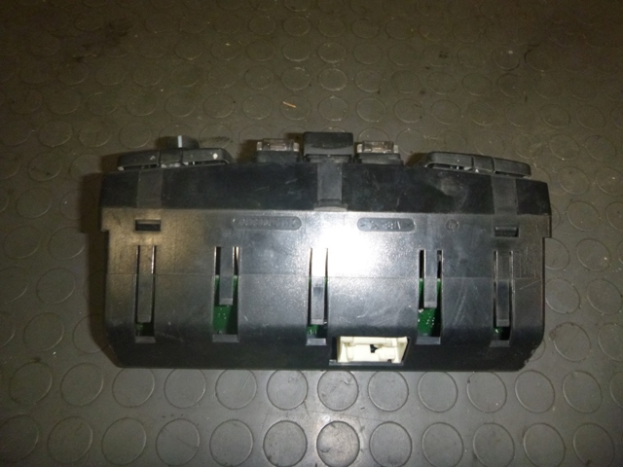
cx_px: 312
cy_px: 234
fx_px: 450
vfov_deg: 54.9
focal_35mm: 25
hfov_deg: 69.4
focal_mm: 4.5
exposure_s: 1/60
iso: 400
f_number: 3.9
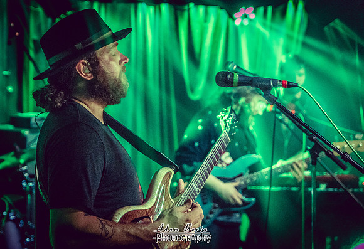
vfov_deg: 14.8
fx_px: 956
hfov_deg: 21.5
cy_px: 120
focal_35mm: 94
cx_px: 118
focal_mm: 70
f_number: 2.8
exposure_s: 1/160
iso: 6400
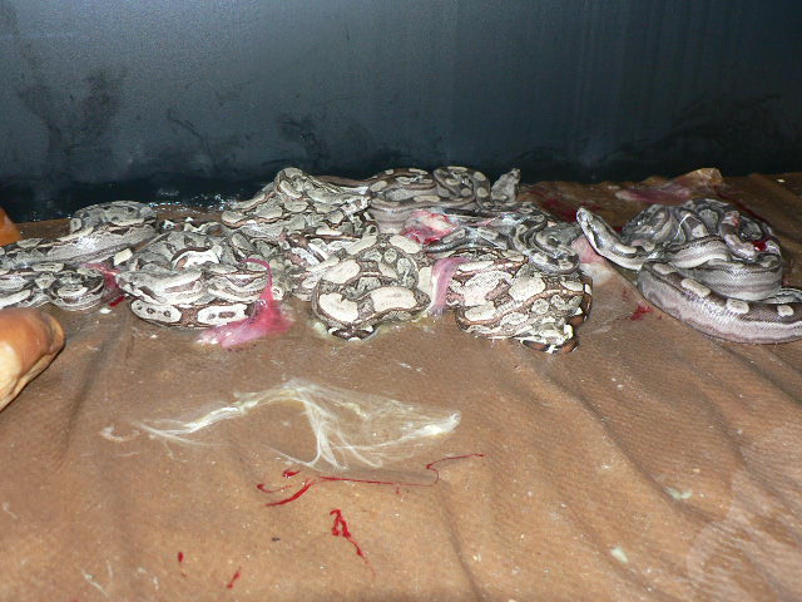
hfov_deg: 51.4
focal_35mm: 36
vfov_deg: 39.7
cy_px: 301
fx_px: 834
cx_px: 401
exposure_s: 1/60
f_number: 2.8
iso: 100
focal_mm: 6
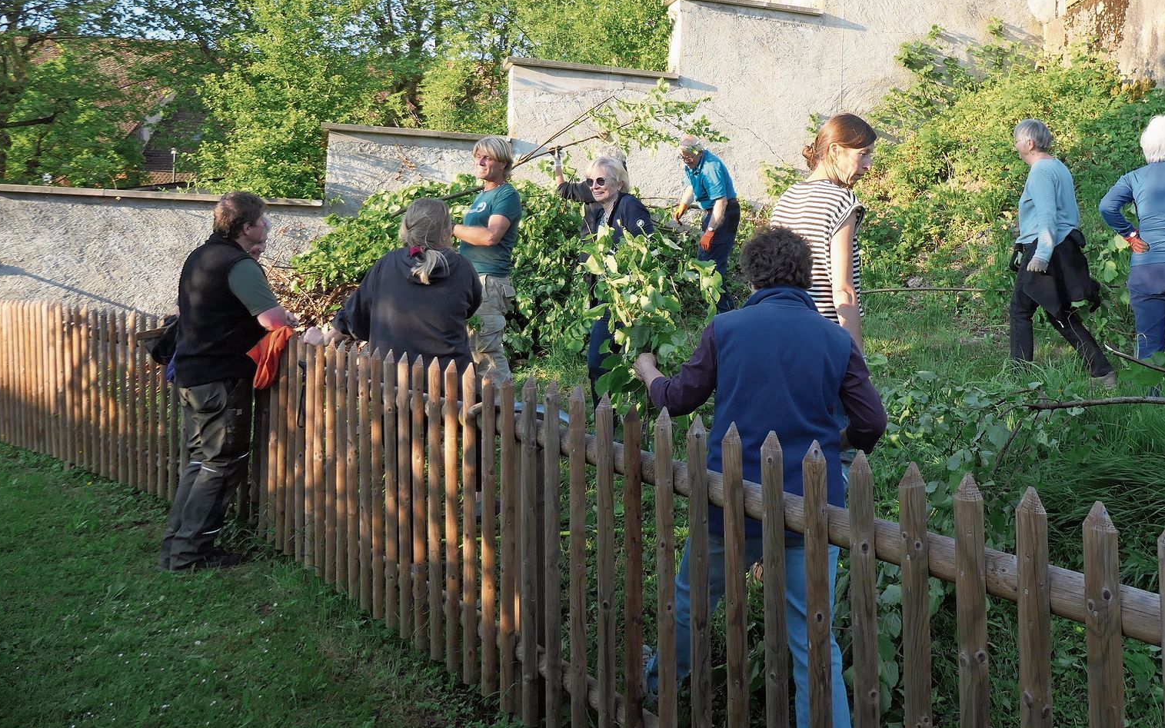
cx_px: 727
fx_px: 984
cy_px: 242
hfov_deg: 60.4
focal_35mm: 31
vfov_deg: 40.1
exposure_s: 1/400
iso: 200
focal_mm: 8.8
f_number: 3.3
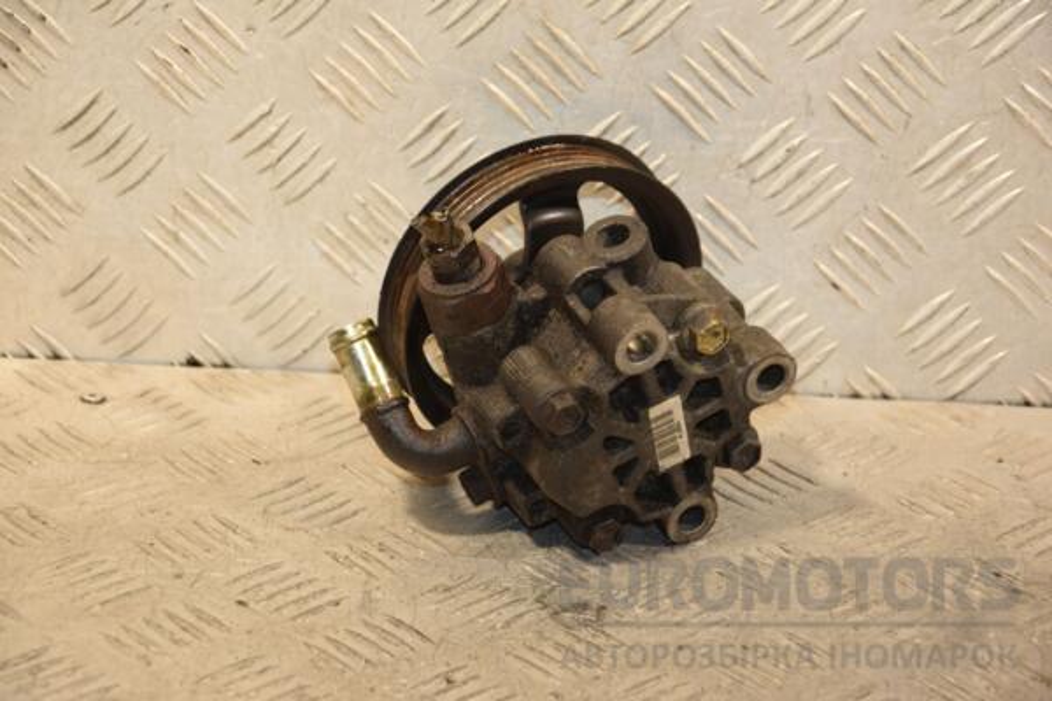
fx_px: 3287
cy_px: 350
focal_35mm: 112
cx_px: 526
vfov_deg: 12.2
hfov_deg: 18.2
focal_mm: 75
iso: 800
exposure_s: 1/125
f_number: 5.3
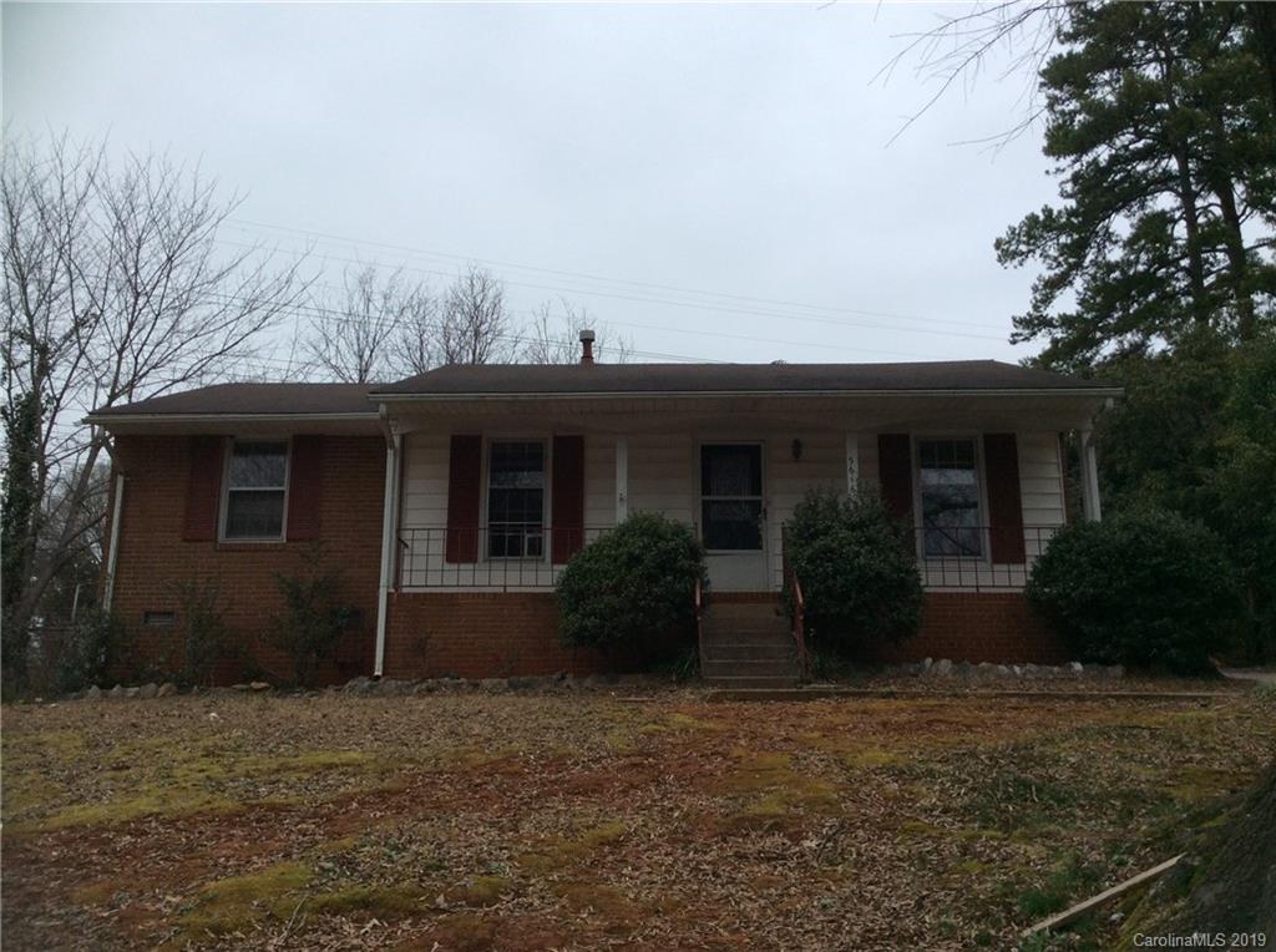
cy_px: 476
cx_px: 638
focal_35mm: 32
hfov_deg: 56.9
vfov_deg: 44.0
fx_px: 1177
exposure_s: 1/298
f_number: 2.4
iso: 32
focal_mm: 3.3
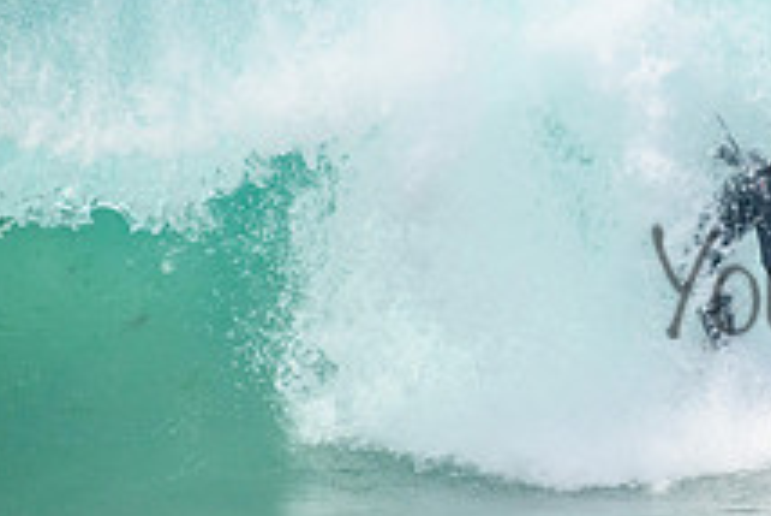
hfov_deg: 0.9
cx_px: 1023
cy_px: 251
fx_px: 46504
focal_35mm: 2170
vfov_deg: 0.6
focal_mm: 800
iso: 1100
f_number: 11
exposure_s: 1/2000
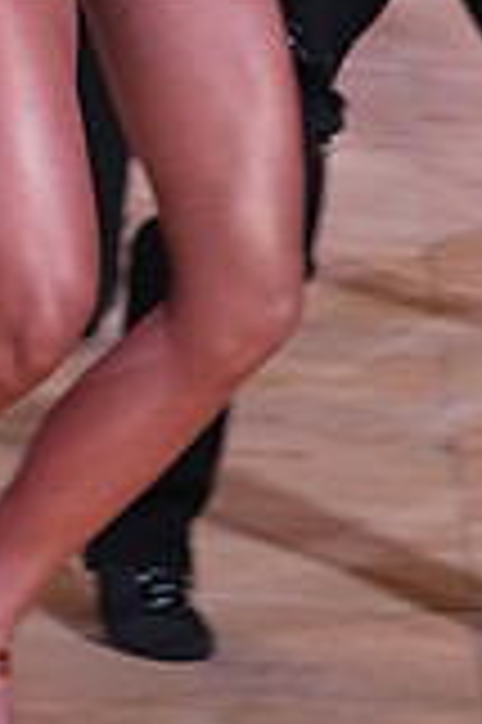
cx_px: 164
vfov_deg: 7.1
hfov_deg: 4.7
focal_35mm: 289
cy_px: -157
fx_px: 5816
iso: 3200
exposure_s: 1/250
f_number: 6.3
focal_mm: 80
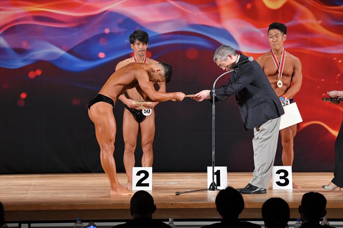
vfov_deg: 6.8
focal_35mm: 202
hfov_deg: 10.2
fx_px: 1924
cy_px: 114
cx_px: 172
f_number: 5.6
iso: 4000
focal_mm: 135
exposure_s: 1/400
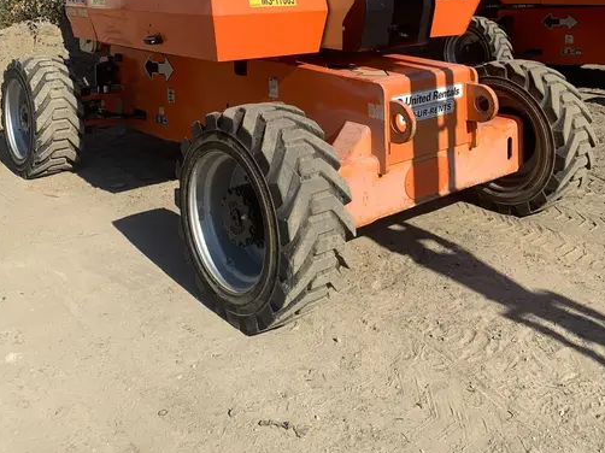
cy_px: 21
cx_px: 307
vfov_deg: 34.9
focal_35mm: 38
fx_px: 664
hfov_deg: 49.0
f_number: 1.8
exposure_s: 1/2421
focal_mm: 4.25
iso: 25
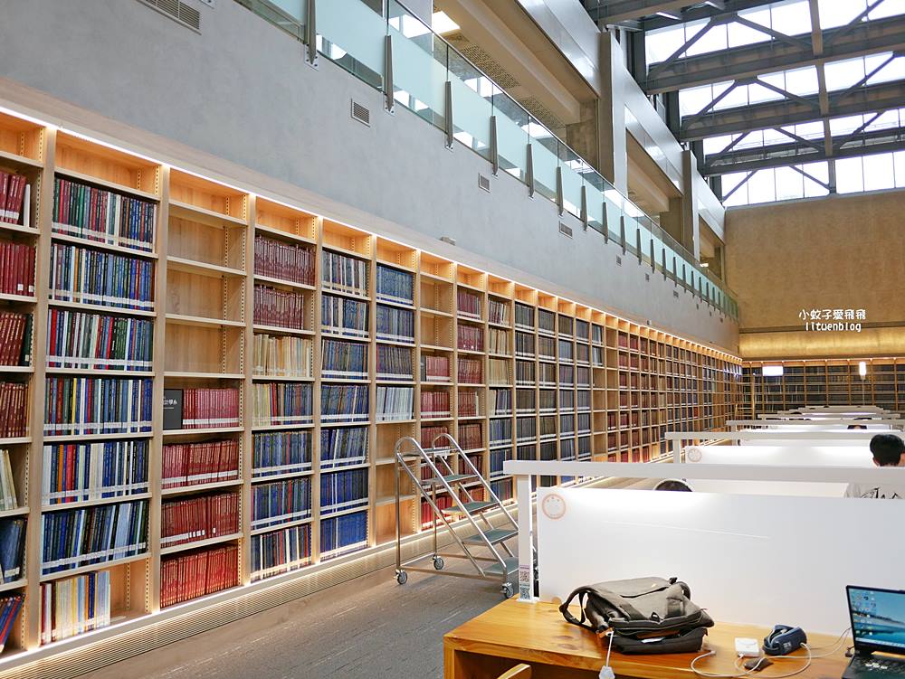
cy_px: 340
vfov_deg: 49.8
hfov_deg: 63.4
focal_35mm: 28
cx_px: 452
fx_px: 732
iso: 400
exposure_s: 1/60
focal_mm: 14
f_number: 2.5
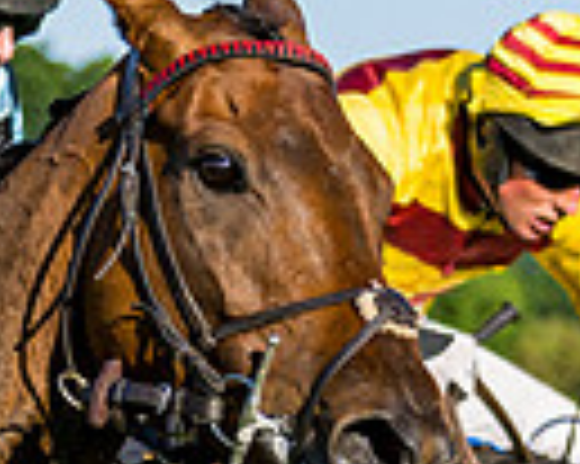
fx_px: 9348
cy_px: 1164
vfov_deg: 2.8
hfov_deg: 3.6
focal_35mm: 545
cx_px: 199
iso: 200
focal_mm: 70
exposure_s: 1/2000
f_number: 4
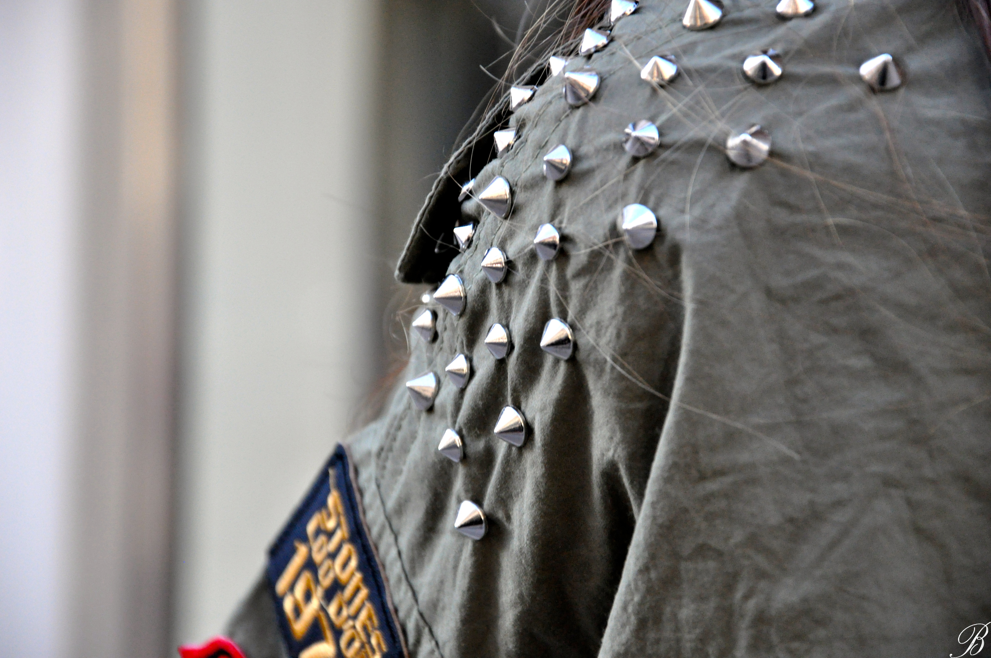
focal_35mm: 158
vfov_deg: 8.7
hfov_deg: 13.1
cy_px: 329
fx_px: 4330
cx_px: 496
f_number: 5.6
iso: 1600
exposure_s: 1/400
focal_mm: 105
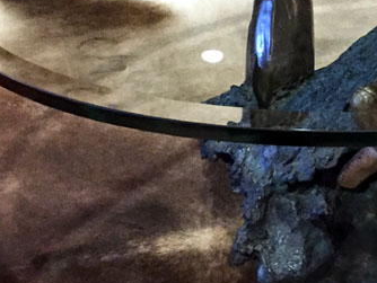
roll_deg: -1.8
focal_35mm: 75
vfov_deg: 19.5
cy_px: 69
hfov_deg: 24.5
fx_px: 817
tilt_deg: -32.5
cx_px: 396
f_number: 2.2
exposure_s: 1/15
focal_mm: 4.15
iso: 400
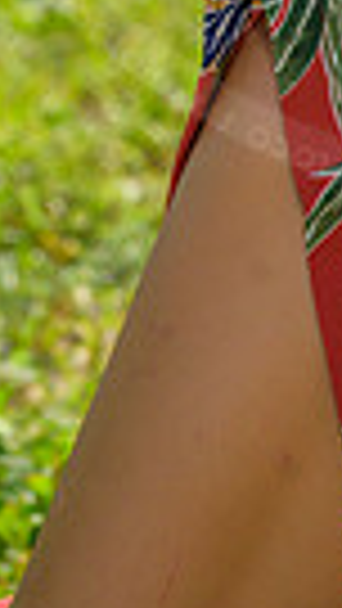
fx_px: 4769
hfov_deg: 4.1
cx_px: 506
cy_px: -369
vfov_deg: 7.1
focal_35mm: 296
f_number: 5.6
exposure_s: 1/1600
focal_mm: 85
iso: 200
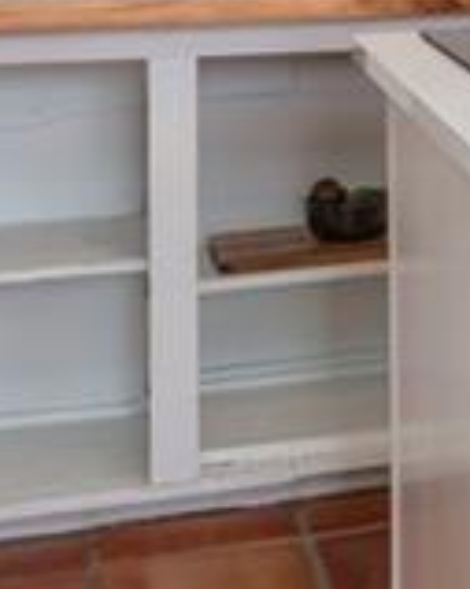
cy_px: -272
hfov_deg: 12.8
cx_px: 970
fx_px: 1793
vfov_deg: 17.0
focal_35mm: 103
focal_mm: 17
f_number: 7.1
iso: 320
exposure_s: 1/50
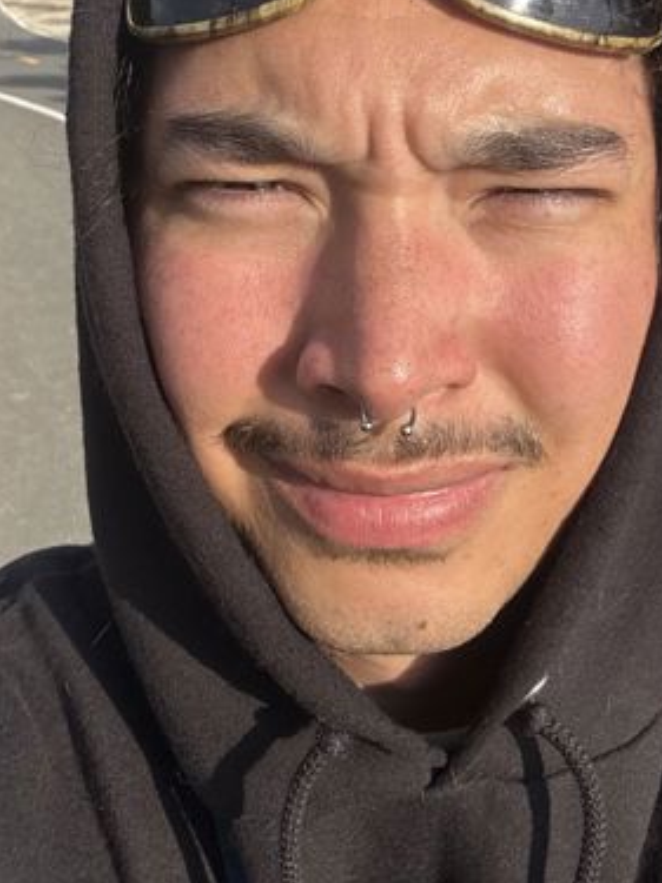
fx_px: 1199
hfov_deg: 30.8
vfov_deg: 40.0
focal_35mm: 47
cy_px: 296
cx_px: 382
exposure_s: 1/964
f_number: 1.9
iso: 25
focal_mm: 2.69
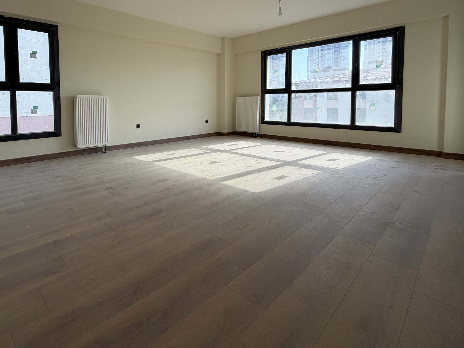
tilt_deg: -2.8
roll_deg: +1.1
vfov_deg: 66.7
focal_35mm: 19
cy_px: 114
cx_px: 160
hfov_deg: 82.2
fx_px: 255
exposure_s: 1/230
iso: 40
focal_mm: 2.22
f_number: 2.2
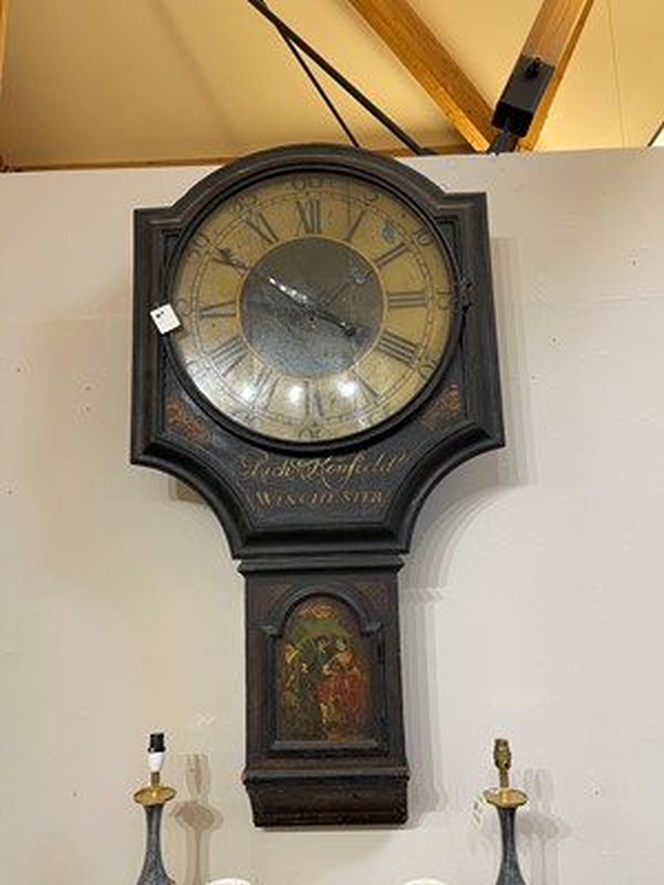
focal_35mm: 25
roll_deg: +1.3
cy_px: 442
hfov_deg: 54.9
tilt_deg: +11.6
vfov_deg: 69.4
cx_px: 332
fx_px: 639
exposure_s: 1/50
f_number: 1.6
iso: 80
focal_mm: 5.1
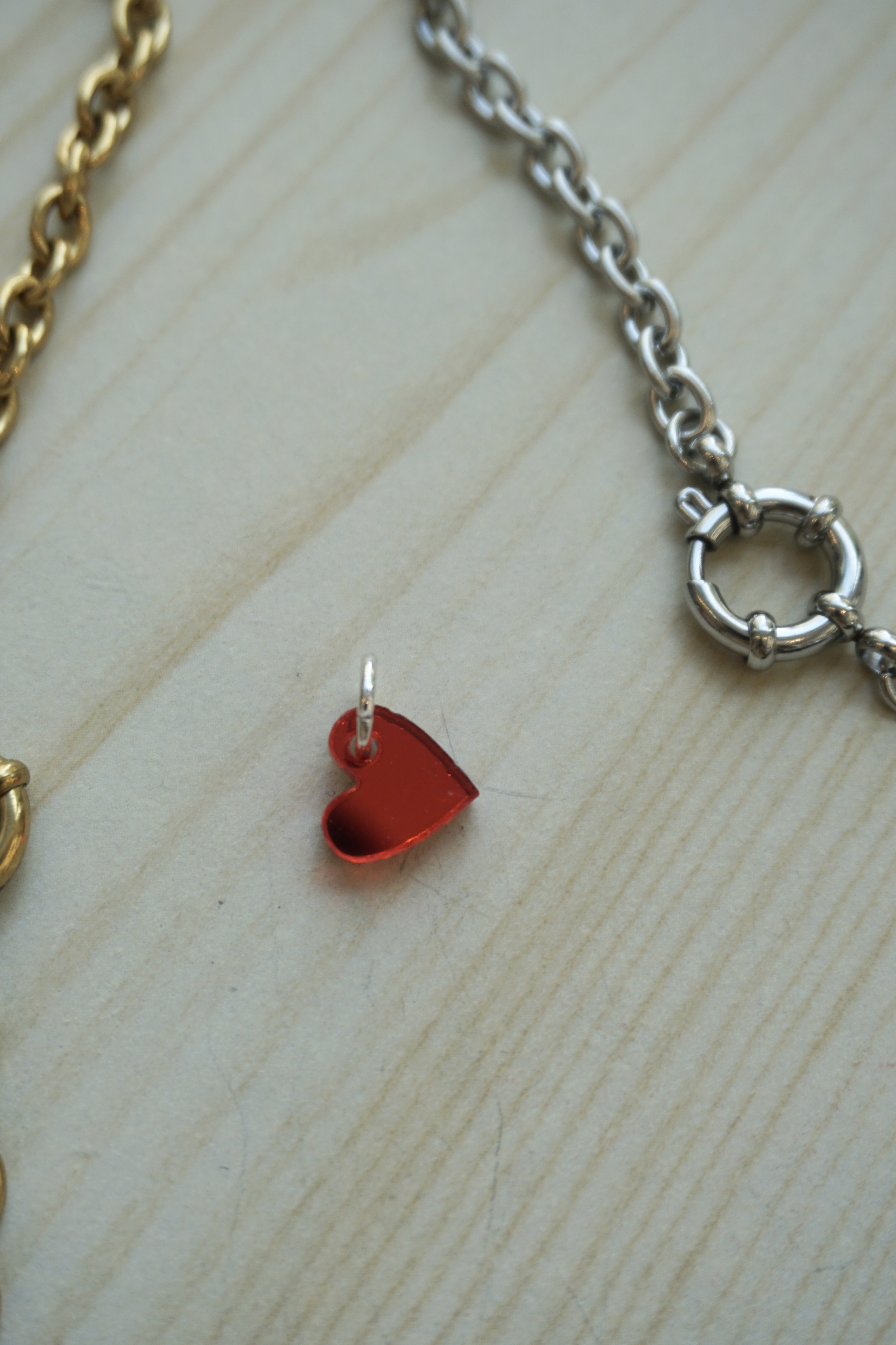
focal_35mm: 49
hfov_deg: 27.7
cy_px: 679
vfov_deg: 40.6
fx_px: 1814
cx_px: 392
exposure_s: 1/160
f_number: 4.5
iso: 160
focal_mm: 27
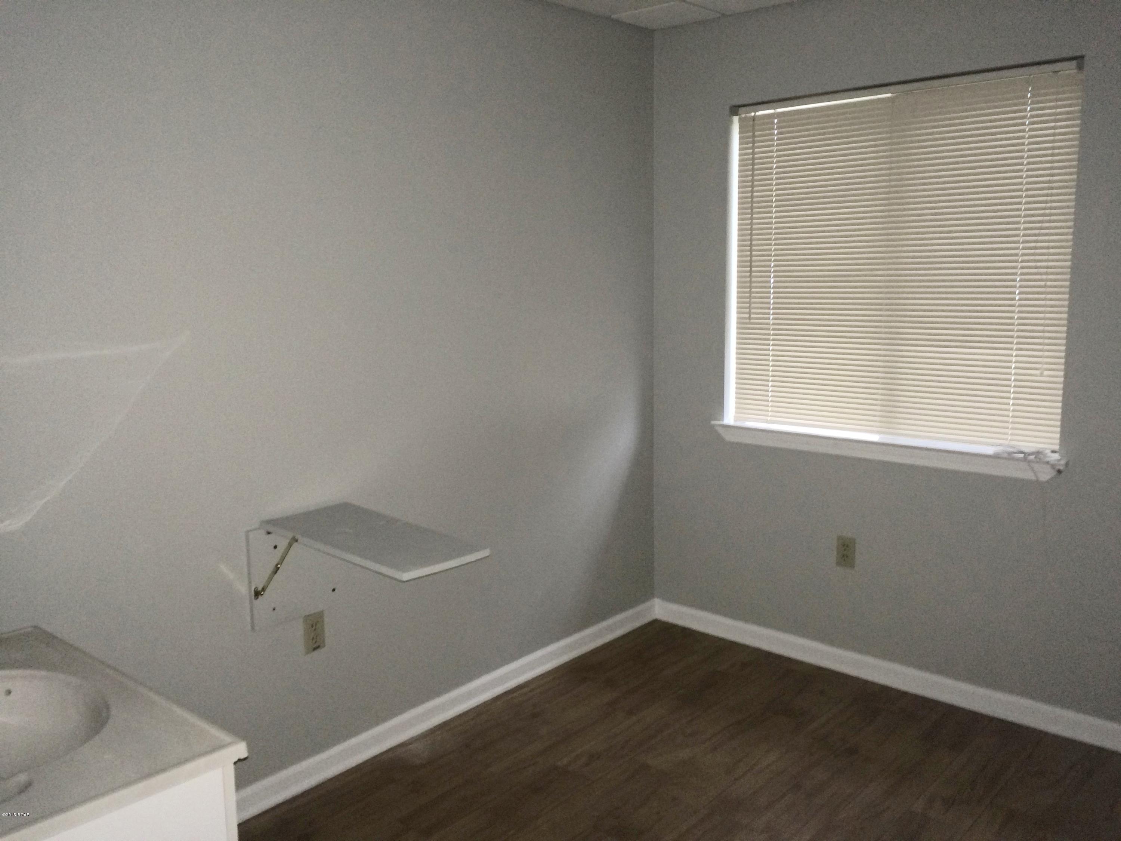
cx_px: 560
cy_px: 420
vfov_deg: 48.2
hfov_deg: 61.7
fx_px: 939
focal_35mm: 29
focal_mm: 4.15
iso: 125
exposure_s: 1/16
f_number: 2.2
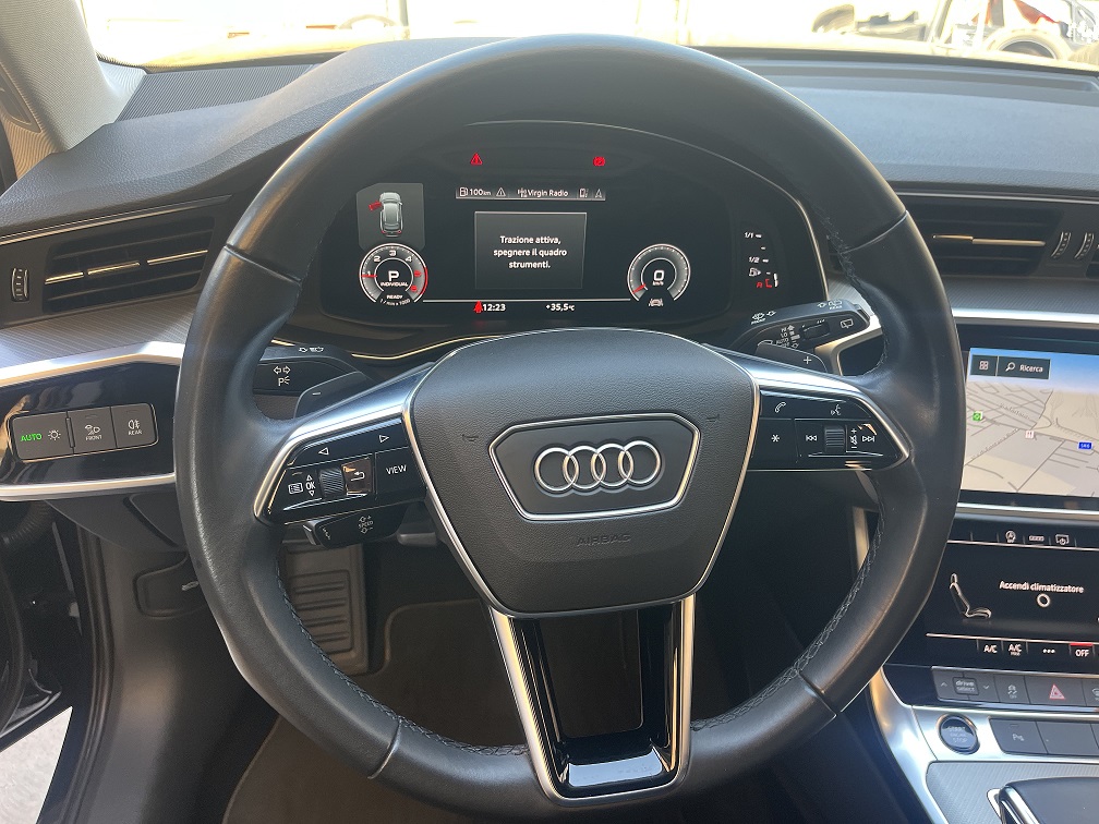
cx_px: 550
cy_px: 412
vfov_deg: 53.1
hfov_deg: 67.3
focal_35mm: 26
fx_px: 825
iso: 125
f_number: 1.6
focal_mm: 5.1
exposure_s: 1/121
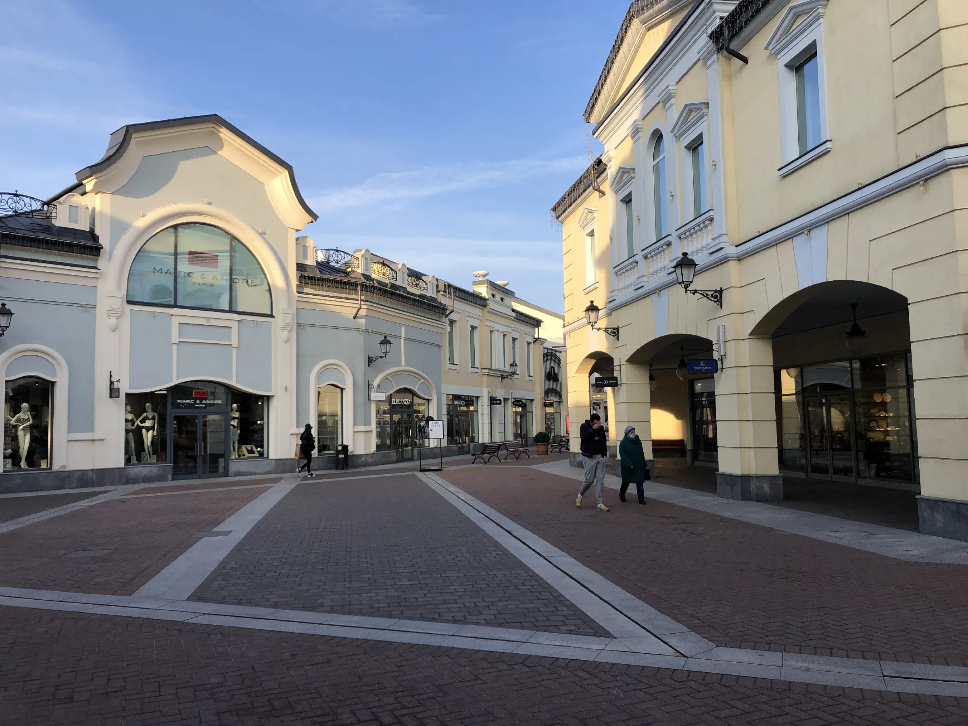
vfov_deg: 49.7
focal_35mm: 28
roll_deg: +1.0
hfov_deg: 63.4
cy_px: 363
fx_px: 783
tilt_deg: +6.5
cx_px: 484
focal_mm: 4
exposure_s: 1/771
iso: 20
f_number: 1.8
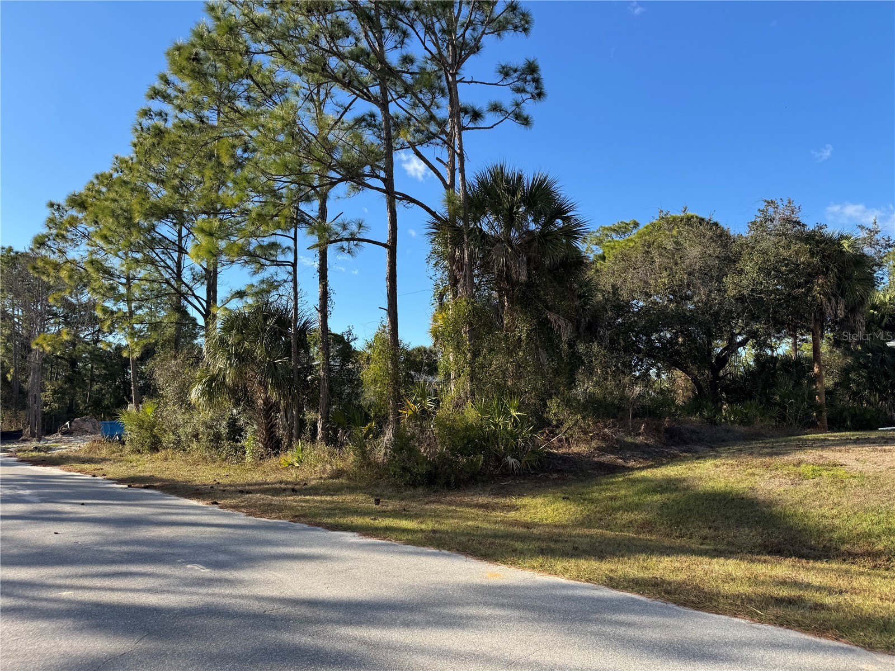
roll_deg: +0.6
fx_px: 621
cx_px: 448
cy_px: 336
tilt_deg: +7.5
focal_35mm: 24
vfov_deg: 56.8
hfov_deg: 71.6
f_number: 1.78
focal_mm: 6.76
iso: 80
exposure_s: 1/2041
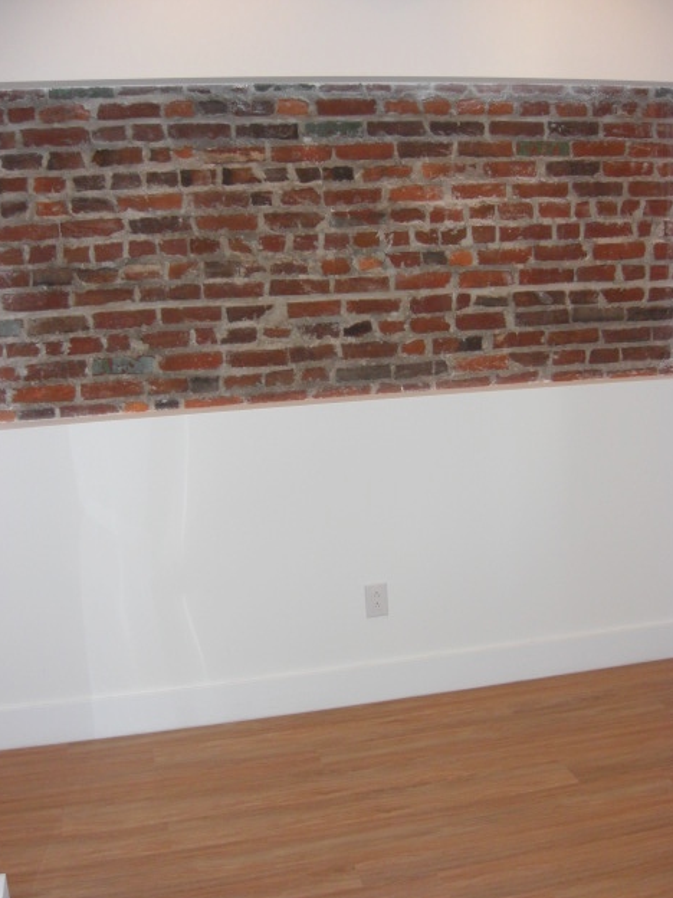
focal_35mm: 39
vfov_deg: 47.9
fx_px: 1011
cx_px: 336
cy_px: 459
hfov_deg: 36.8
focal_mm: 7.9
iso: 200
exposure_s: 1/60
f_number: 2.8
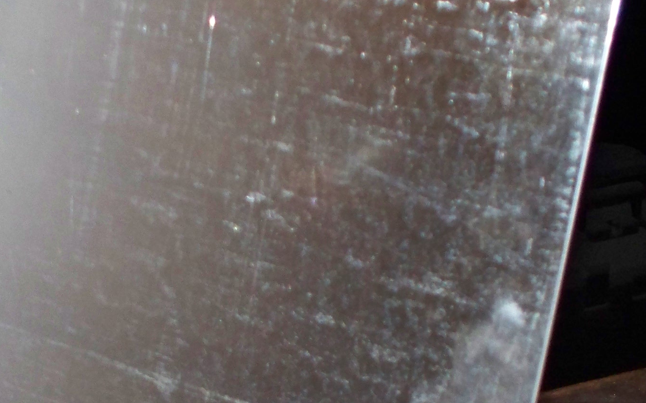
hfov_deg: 18.4
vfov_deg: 11.5
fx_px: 1989
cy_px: 349
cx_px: 224
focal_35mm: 113
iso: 200
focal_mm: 7.54
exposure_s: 1/30
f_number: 2.8
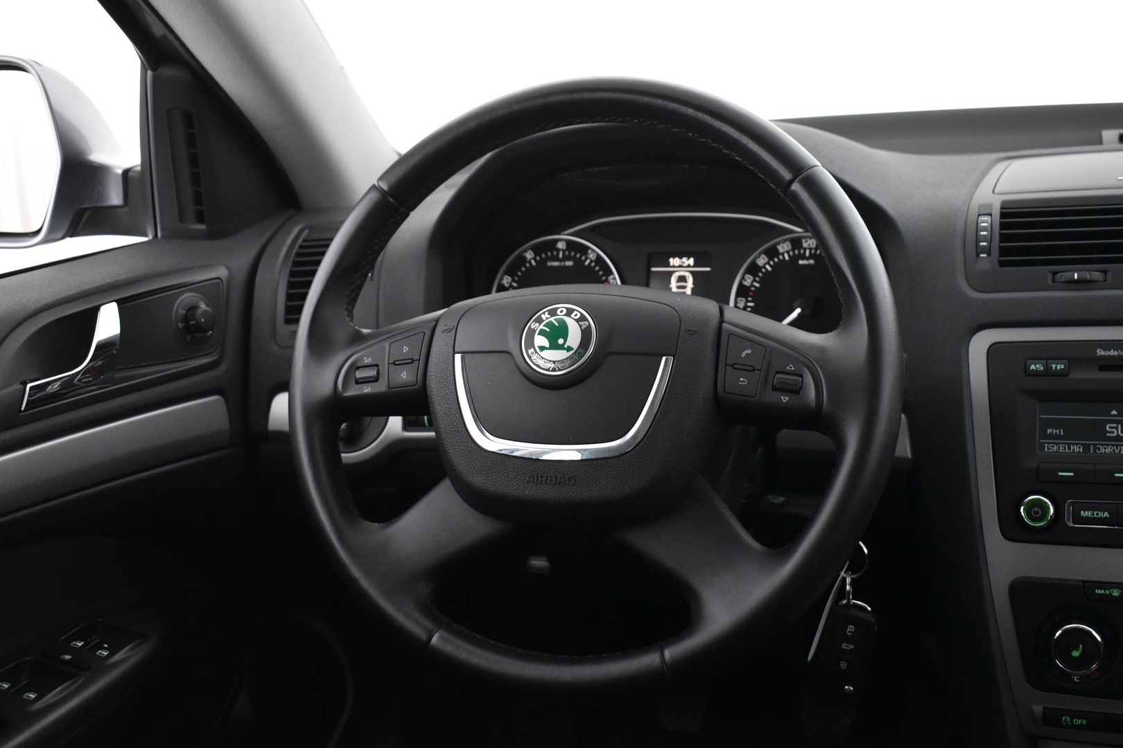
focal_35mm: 42
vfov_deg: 31.9
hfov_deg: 46.4
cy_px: 374
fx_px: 1310
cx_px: 562
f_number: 4.2
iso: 3200
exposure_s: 1/30
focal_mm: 28
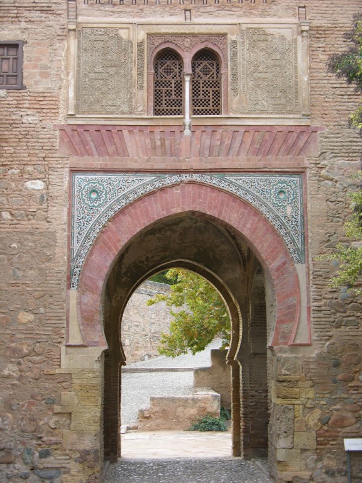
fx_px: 809
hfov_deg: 25.2
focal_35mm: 58
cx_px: 181
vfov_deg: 33.2
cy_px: 242
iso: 50
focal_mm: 14.7
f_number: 3.1
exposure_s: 1/21.1
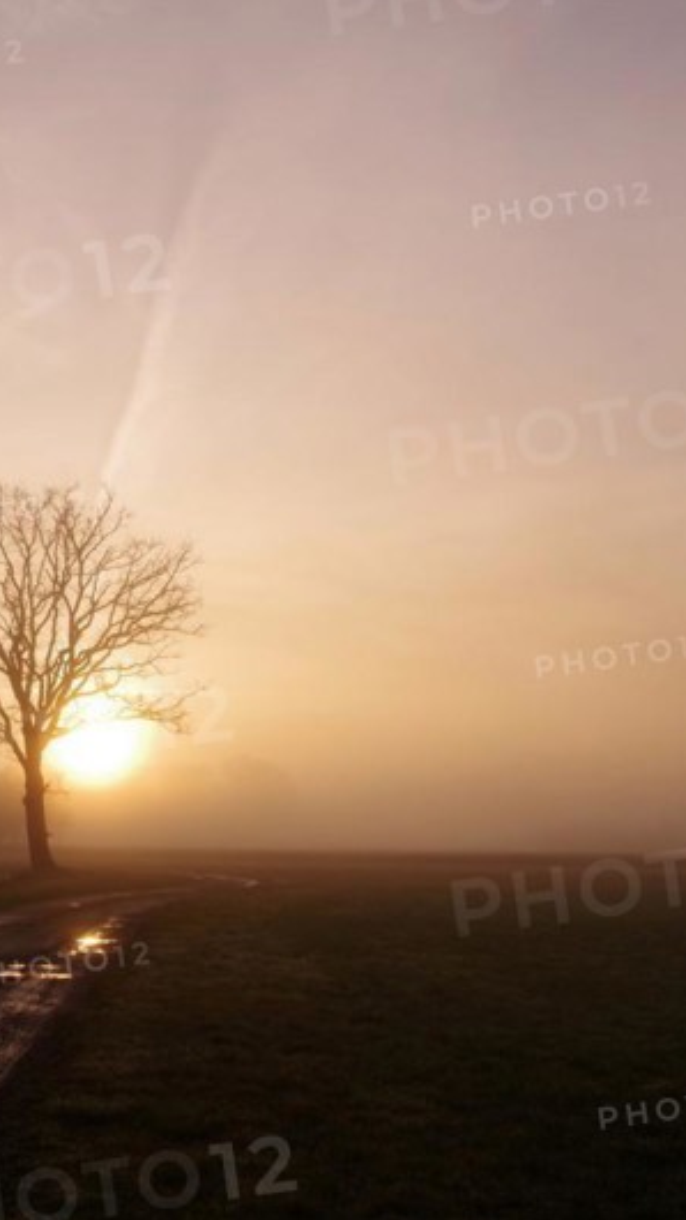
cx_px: 21
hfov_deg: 23.5
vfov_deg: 42.1
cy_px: 609
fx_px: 1585
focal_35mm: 49
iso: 100
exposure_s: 1/125
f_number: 10
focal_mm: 21
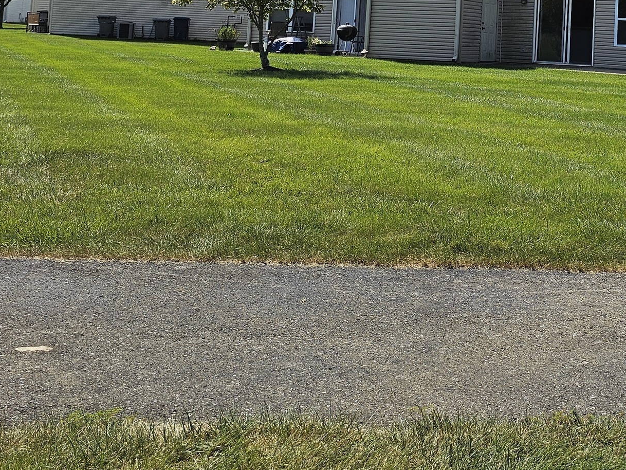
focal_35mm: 58
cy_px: -43
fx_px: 1049
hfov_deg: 32.0
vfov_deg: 23.7
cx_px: 536
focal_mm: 6.3
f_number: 1.7
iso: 10
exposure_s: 1/1225
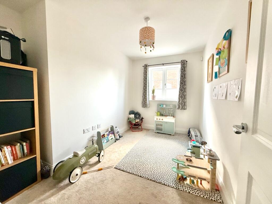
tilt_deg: -3.4
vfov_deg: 85.7
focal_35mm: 14
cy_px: 102
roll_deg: +0.1
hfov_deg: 102.1
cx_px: 136
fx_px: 110
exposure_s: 1/99
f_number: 2.2
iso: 250
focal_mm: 2.22
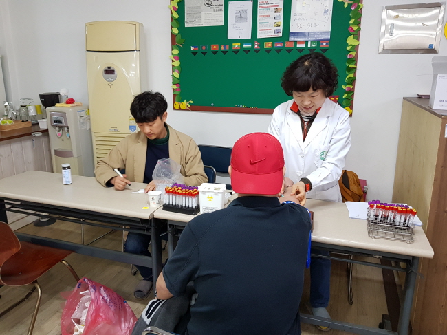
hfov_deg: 67.3
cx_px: 224
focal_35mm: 26
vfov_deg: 53.0
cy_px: 168
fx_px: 336
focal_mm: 4.2
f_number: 1.7
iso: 160
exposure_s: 1/30
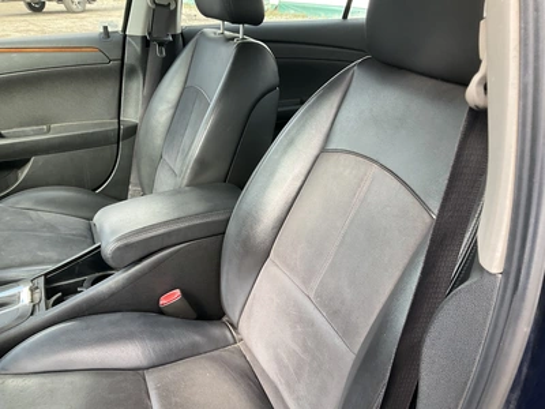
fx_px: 457
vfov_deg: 48.2
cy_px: 204
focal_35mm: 29
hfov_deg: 61.7
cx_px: 272
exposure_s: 1/122
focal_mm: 3
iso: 40
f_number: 1.8
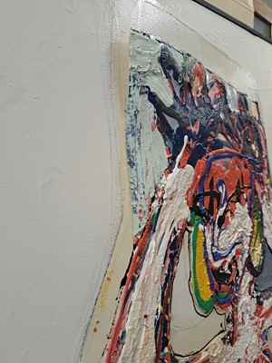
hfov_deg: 56.8
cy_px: 182
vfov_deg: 71.6
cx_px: 136
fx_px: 251
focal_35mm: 24
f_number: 1.8
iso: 80
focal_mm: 5.23
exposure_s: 1/50
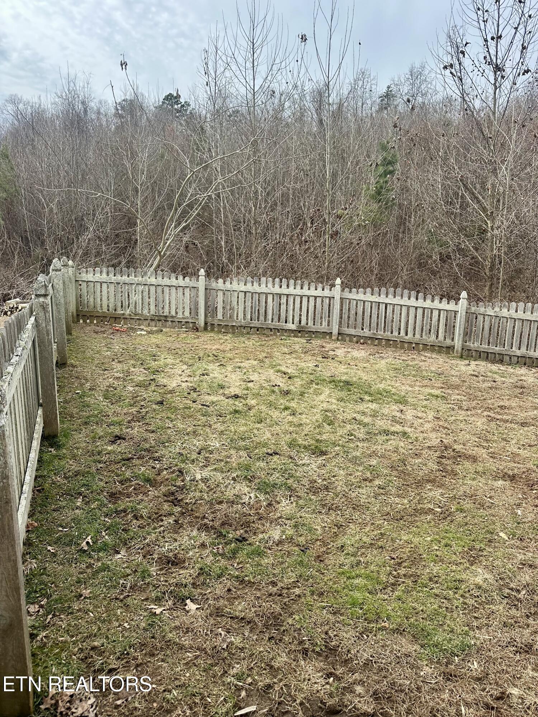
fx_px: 497
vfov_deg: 71.6
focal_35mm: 24
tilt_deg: -9.6
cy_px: 358
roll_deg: -1.6
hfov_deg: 56.8
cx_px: 269
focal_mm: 6.86
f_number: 1.78
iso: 80
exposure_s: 1/1562
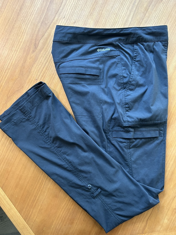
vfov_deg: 67.3
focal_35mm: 26
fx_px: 176
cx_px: 88
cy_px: 118
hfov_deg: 53.1
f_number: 1.5
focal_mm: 5.7
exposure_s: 1/60
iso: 400
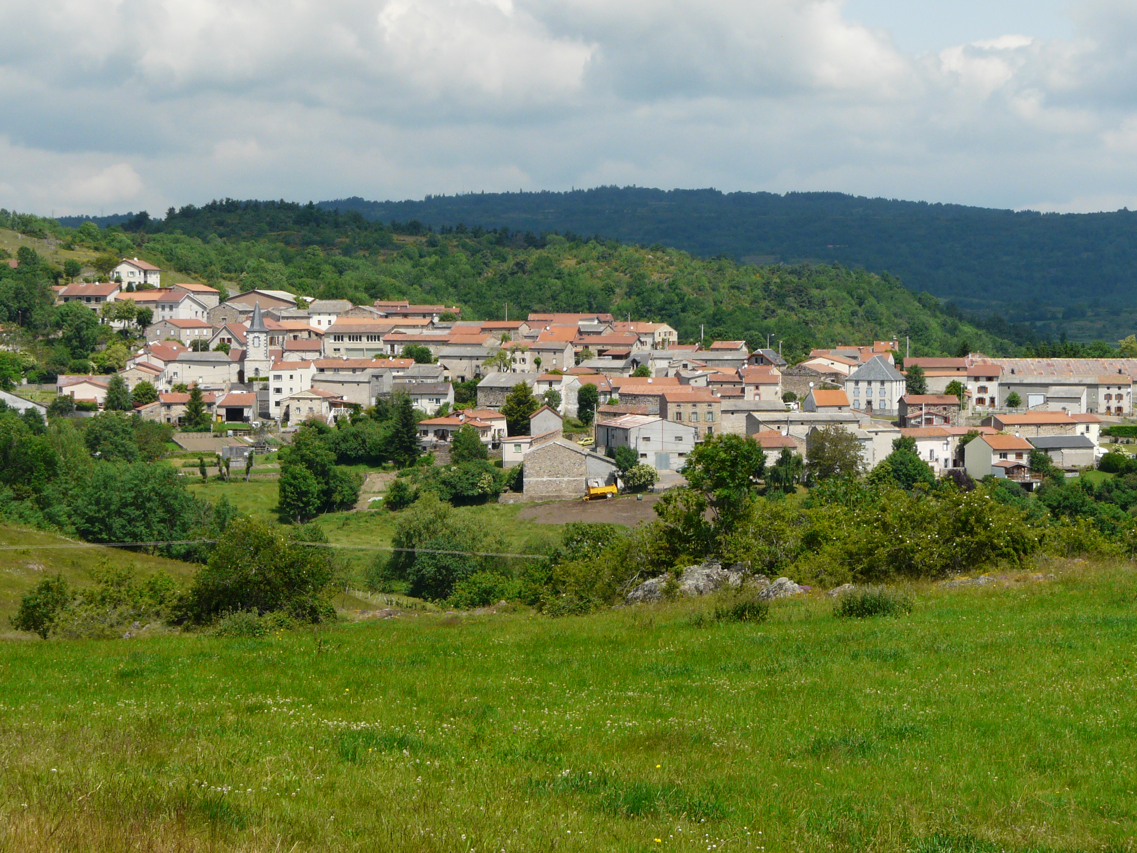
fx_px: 2890
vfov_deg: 16.8
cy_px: 392
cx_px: 562
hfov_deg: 22.3
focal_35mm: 88
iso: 100
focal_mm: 12.6
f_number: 5.6
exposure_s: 1/500
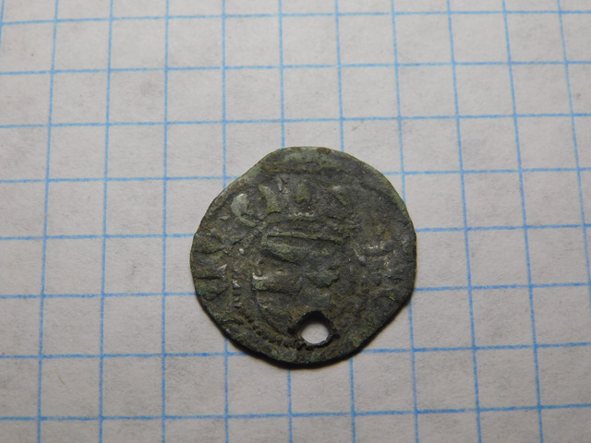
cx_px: 296
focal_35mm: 59
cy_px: 222
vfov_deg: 24.8
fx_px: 1007
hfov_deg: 32.7
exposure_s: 1/500
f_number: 4
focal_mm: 10.4
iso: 125
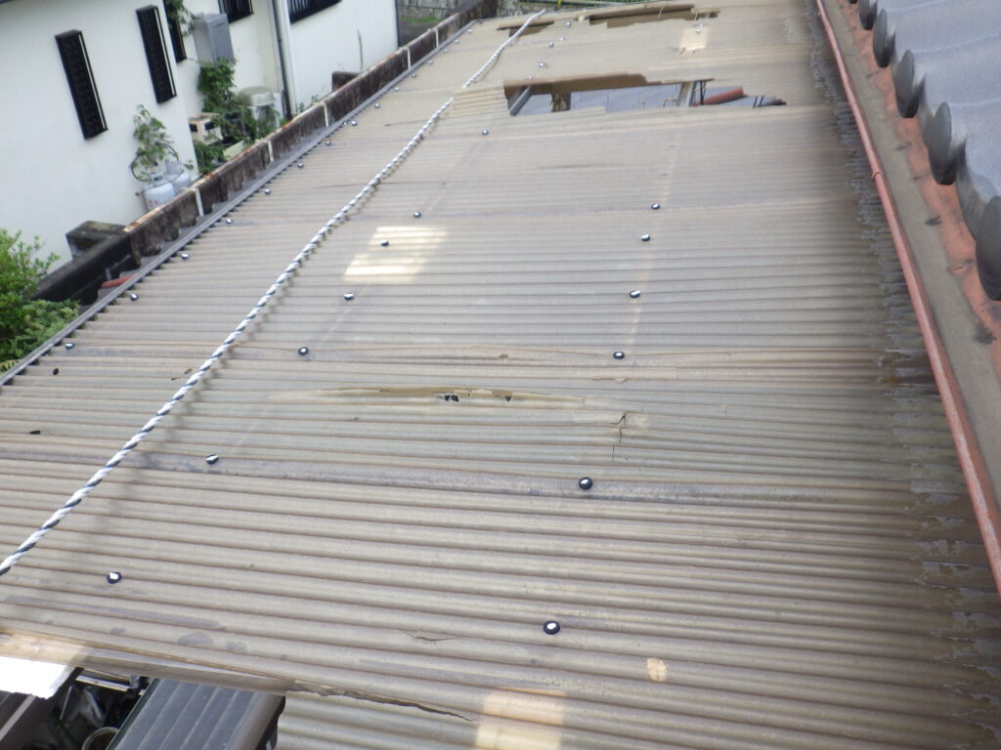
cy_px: 375
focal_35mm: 28
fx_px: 810
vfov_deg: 49.7
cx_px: 500
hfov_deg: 63.4
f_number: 4.2
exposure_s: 1/320
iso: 125
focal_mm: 5
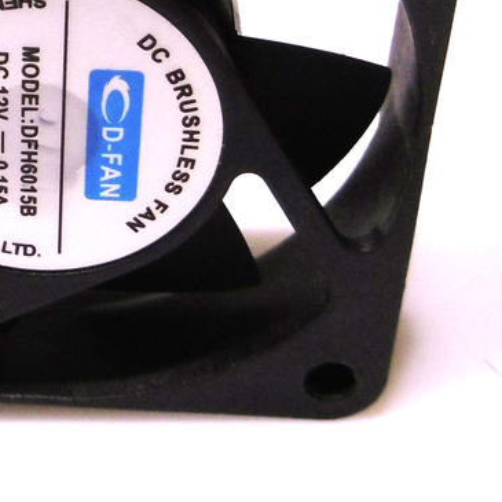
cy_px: 102
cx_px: -40
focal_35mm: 93
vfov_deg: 18.5
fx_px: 1526
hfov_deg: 18.1
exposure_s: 1/200
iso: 100
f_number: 3.1
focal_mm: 4.3
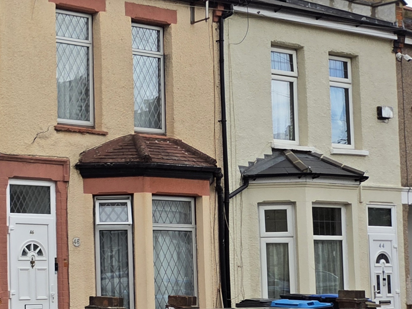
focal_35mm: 66
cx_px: -160
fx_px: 785
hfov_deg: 24.6
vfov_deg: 22.2
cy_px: 197
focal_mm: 5.4
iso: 80
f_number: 1.8
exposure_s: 1/5000
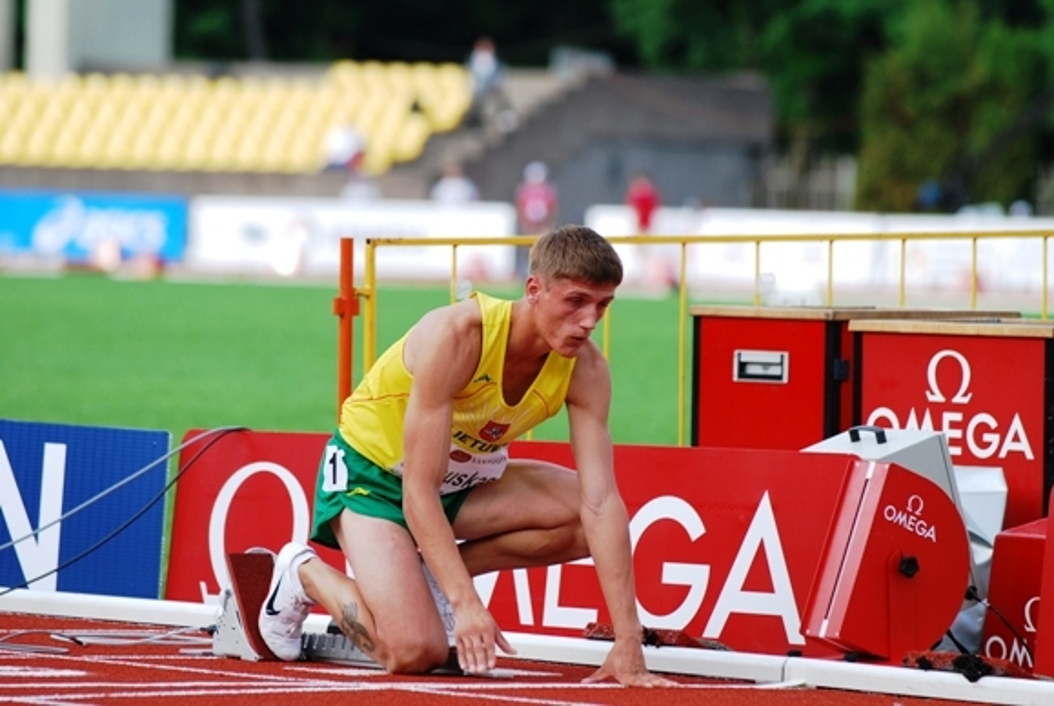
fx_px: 8797
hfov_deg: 6.9
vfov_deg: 4.6
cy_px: 353
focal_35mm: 300
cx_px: 527
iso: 100
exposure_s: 1/250
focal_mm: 200
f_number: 3.5
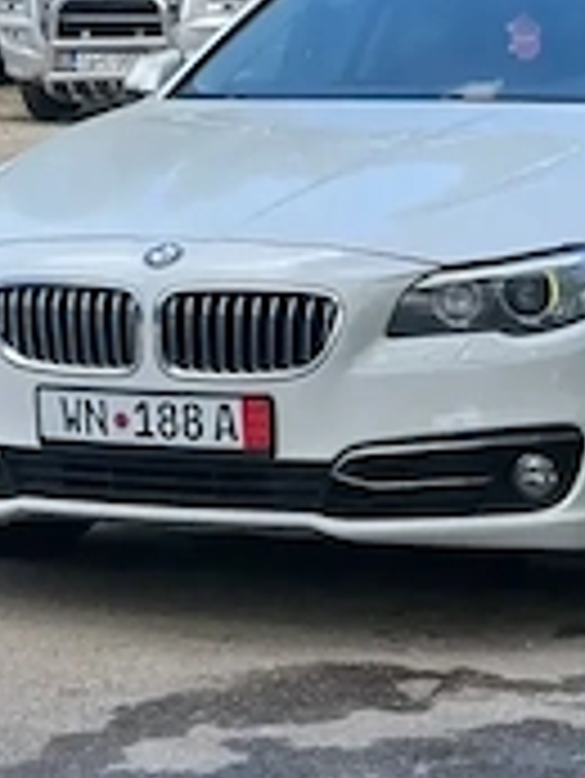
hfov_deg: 8.3
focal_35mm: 178
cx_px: 459
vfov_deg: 11.1
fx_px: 4006
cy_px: 463
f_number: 2.8
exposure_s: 1/129
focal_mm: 9
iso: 20
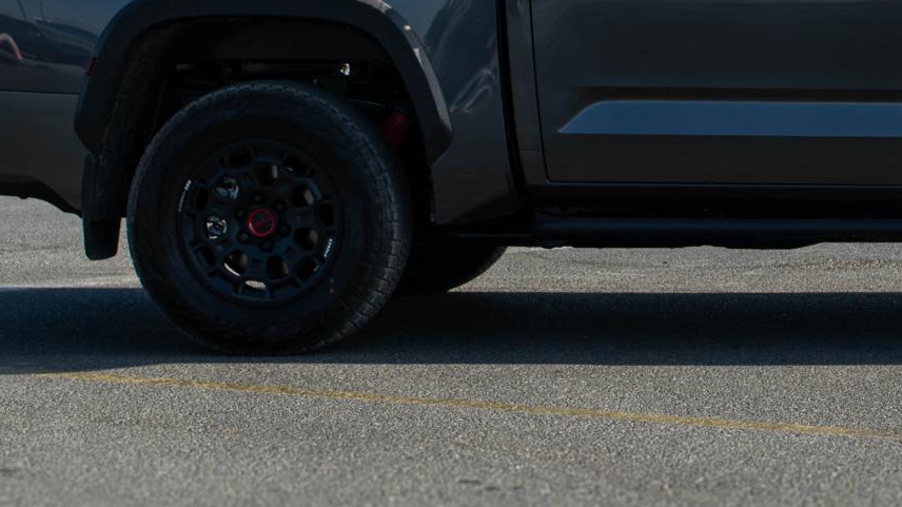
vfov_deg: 9.1
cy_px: 67
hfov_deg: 15.9
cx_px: 869
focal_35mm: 133
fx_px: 3180
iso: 200
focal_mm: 27
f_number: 9
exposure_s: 1/320
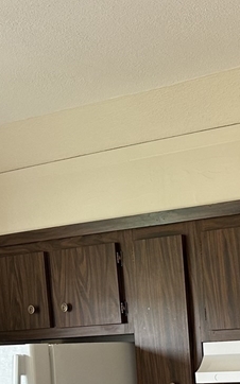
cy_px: 379
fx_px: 754
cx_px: 364
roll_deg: +2.6
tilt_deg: -3.3
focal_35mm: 72
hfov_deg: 16.4
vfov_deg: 27.1
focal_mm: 6.86
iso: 160
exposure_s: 1/121
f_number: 1.78
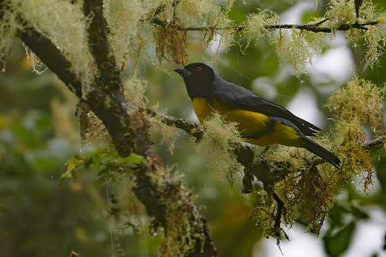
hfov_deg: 1.9
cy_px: 54
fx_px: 11462
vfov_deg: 1.3
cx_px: 204
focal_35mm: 1070
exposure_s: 1/800
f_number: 2.8
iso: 900
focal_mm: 400
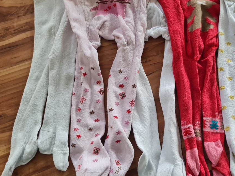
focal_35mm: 37
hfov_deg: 49.3
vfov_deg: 38.6
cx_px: 156
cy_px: 85
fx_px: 251
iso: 200
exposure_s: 1/100
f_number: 1.8
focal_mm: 5.4
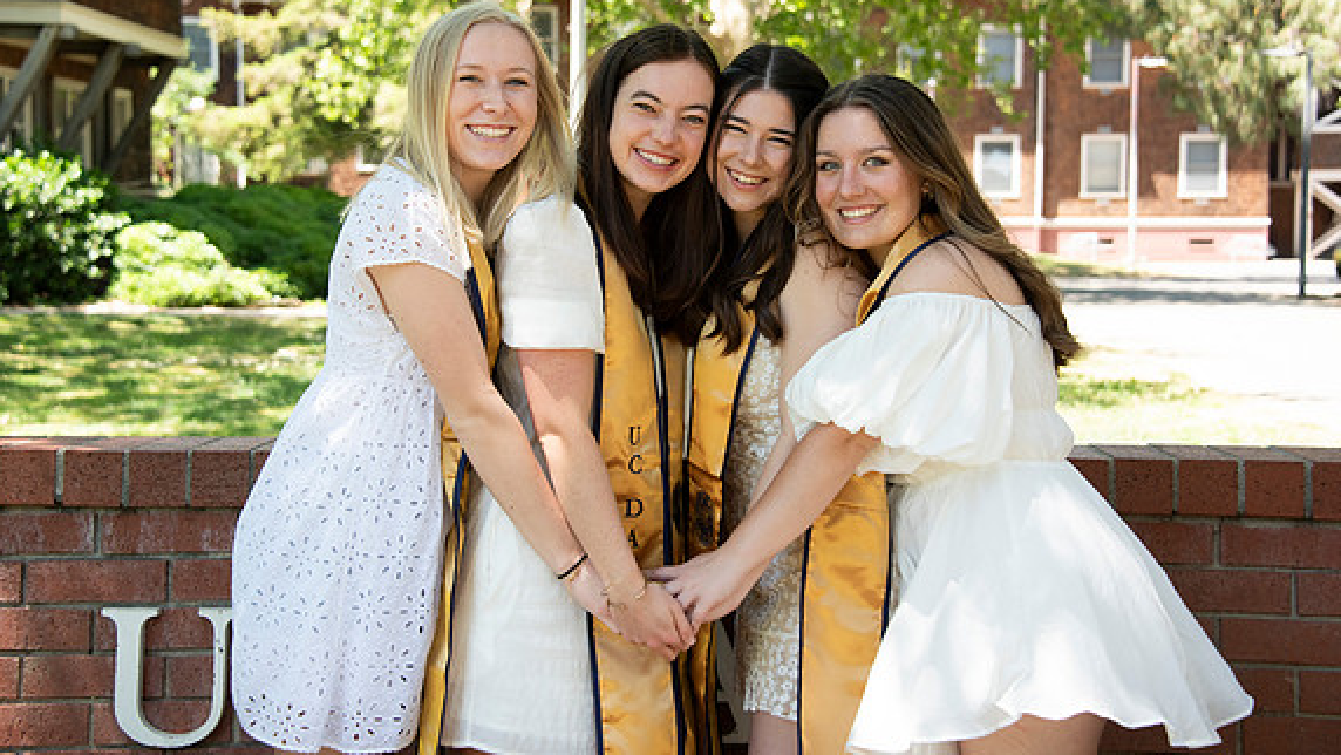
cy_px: 308
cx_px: 670
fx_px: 2454
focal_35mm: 69
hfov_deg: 30.6
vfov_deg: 17.5
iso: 640
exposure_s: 1/320
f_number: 5.6
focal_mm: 65
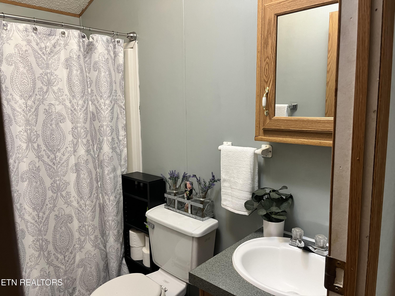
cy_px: 148
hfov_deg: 67.3
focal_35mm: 26
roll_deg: +1.2
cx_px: 198
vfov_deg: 53.1
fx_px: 297
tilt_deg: -8.5
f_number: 1.6
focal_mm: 5.1
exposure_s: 1/60
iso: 250
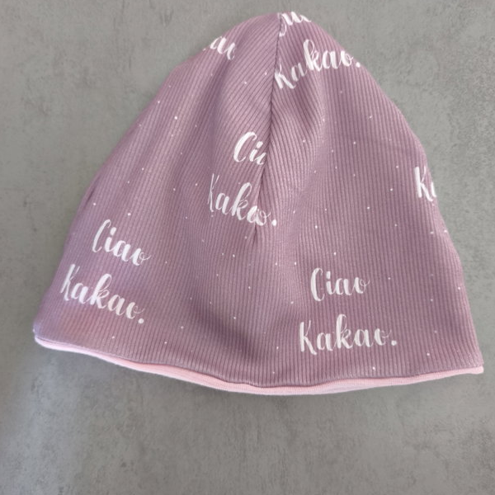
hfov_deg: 57.3
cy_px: 251
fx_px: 453
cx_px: 253
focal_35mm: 28
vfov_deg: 57.3
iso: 3200
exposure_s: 1/25
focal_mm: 6.57
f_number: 1.6
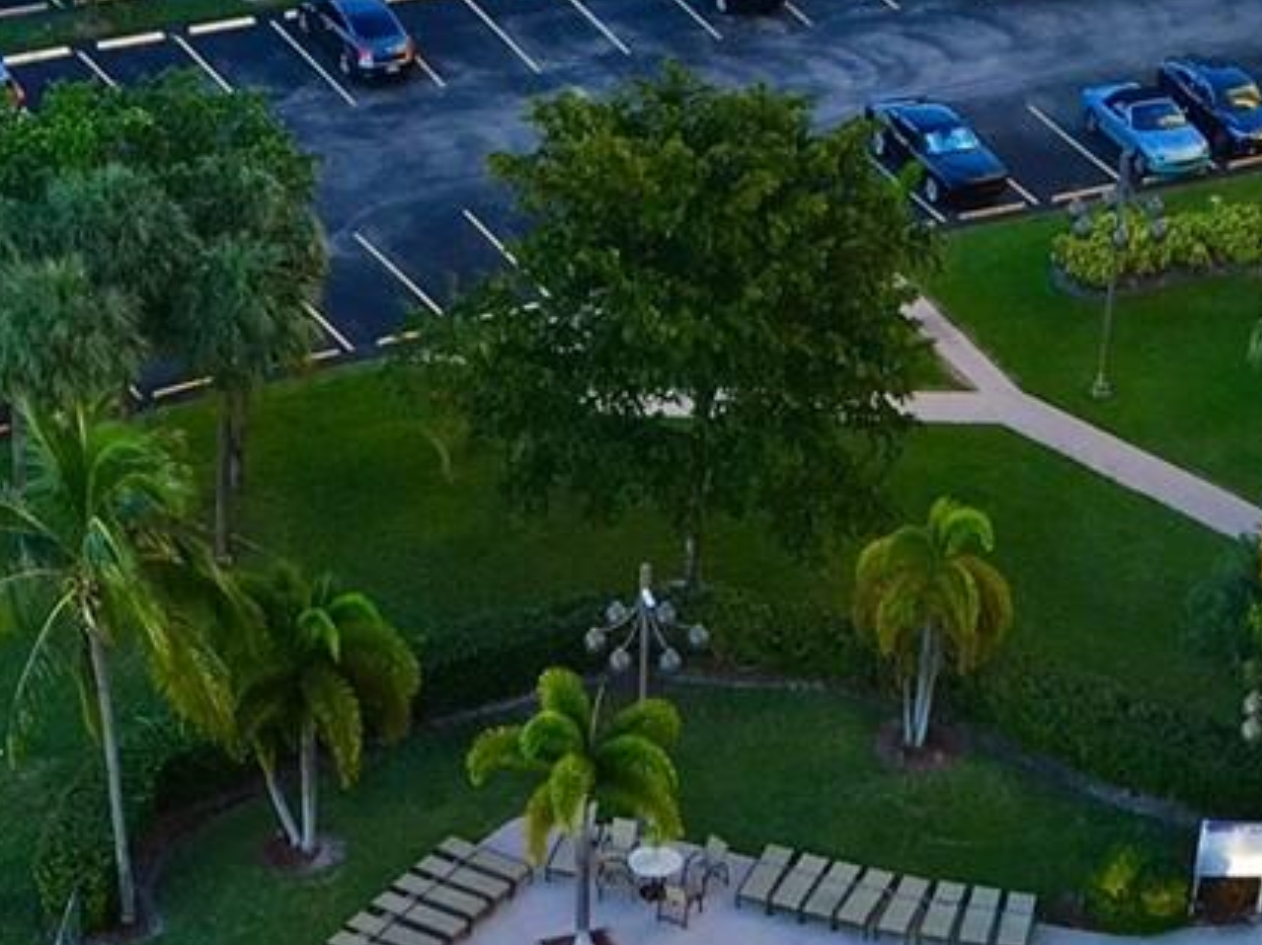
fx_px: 3972
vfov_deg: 12.5
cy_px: 1647
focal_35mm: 109
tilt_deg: -42.8
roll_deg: -4.4
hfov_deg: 18.0
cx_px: 880
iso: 25
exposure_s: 1/120
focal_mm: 4.15
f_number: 2.2
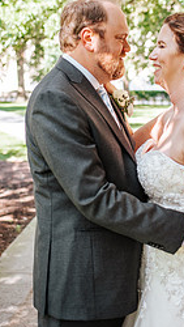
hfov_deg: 18.2
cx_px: 134
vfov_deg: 31.6
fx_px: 571
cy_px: 103
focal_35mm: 66
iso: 250
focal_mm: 35
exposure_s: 1/500
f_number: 2.2
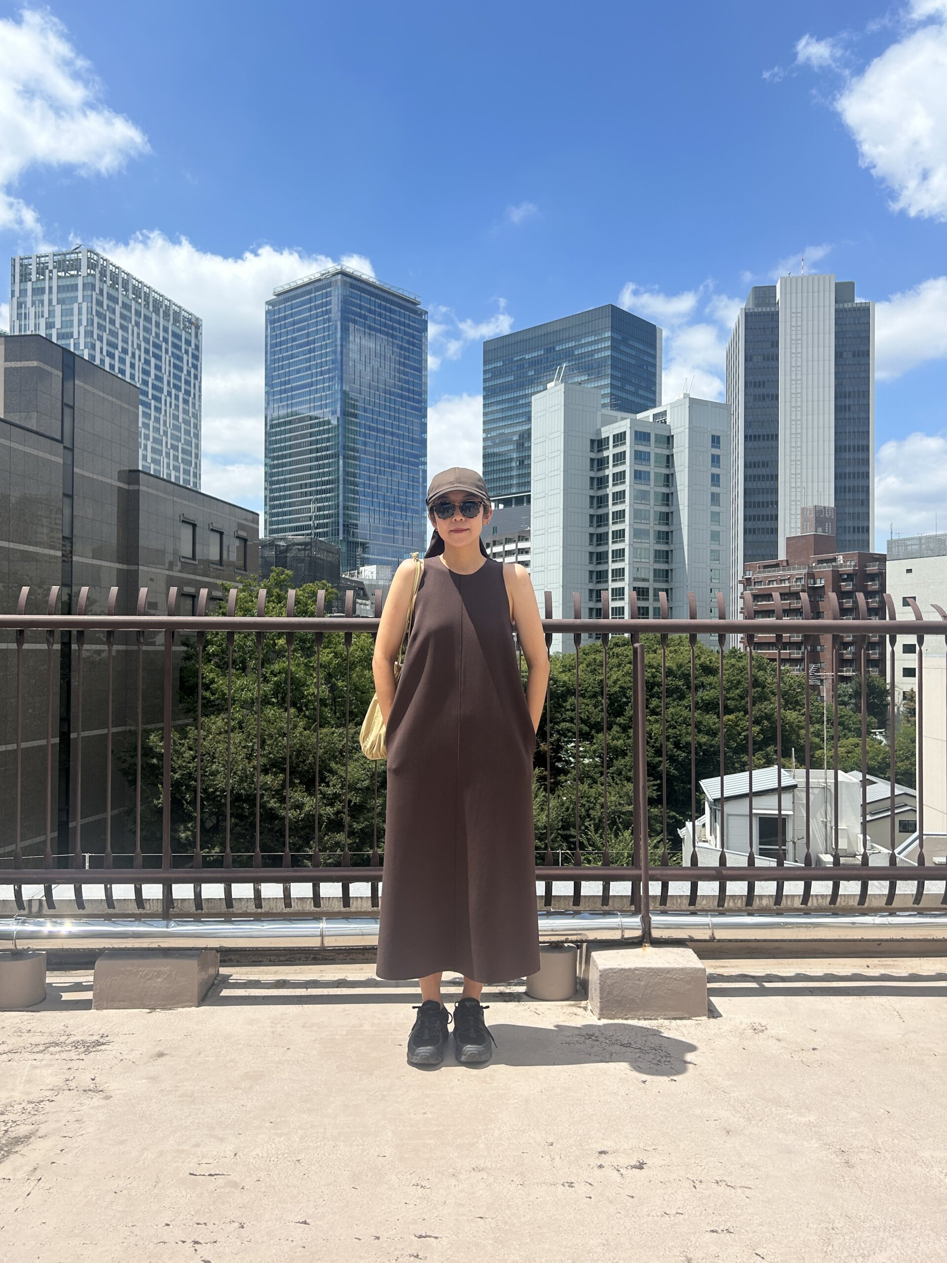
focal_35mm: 26
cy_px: 632
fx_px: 948
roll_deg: -0.1
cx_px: 474
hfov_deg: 53.1
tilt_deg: +1.5
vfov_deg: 67.3
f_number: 1.5
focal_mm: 5.7
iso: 50
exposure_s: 1/5882
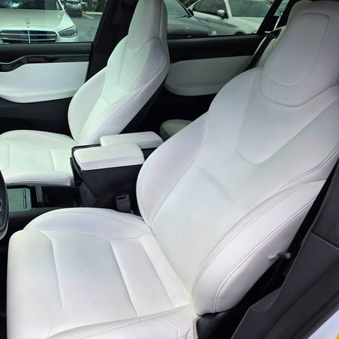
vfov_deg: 57.3
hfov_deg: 55.9
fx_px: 310
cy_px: 165
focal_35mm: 28
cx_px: 109
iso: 25
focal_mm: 6.3
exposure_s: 1/359
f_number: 1.7
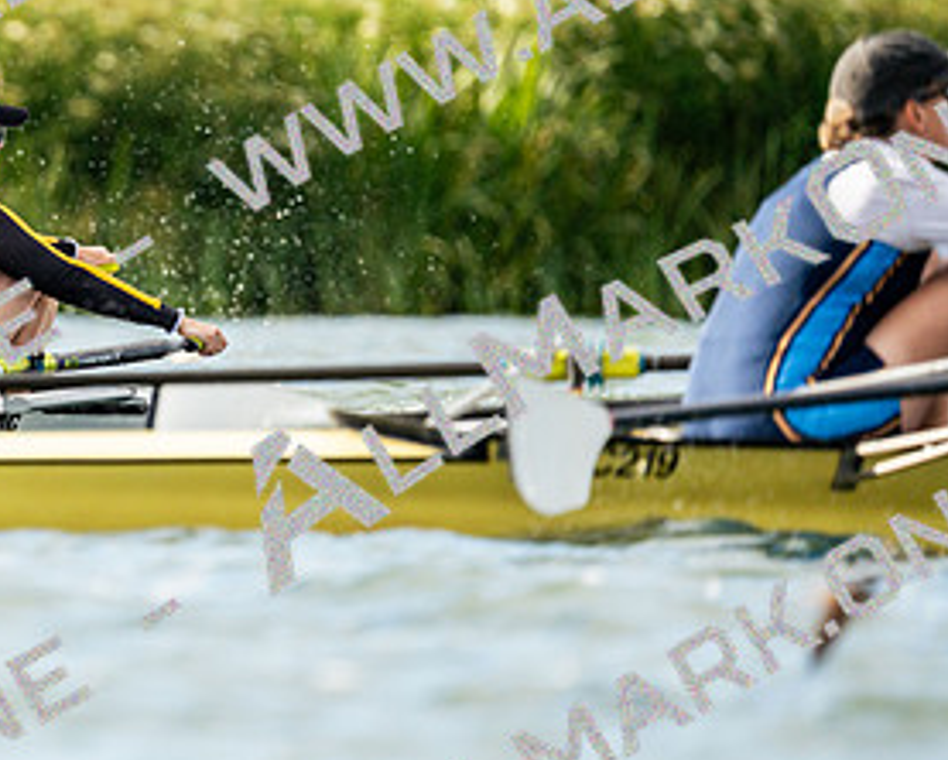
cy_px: 269
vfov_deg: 1.3
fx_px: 33075
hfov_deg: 1.6
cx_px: -41
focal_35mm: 1178
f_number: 6.3
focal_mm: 600
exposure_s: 1/2000
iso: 500
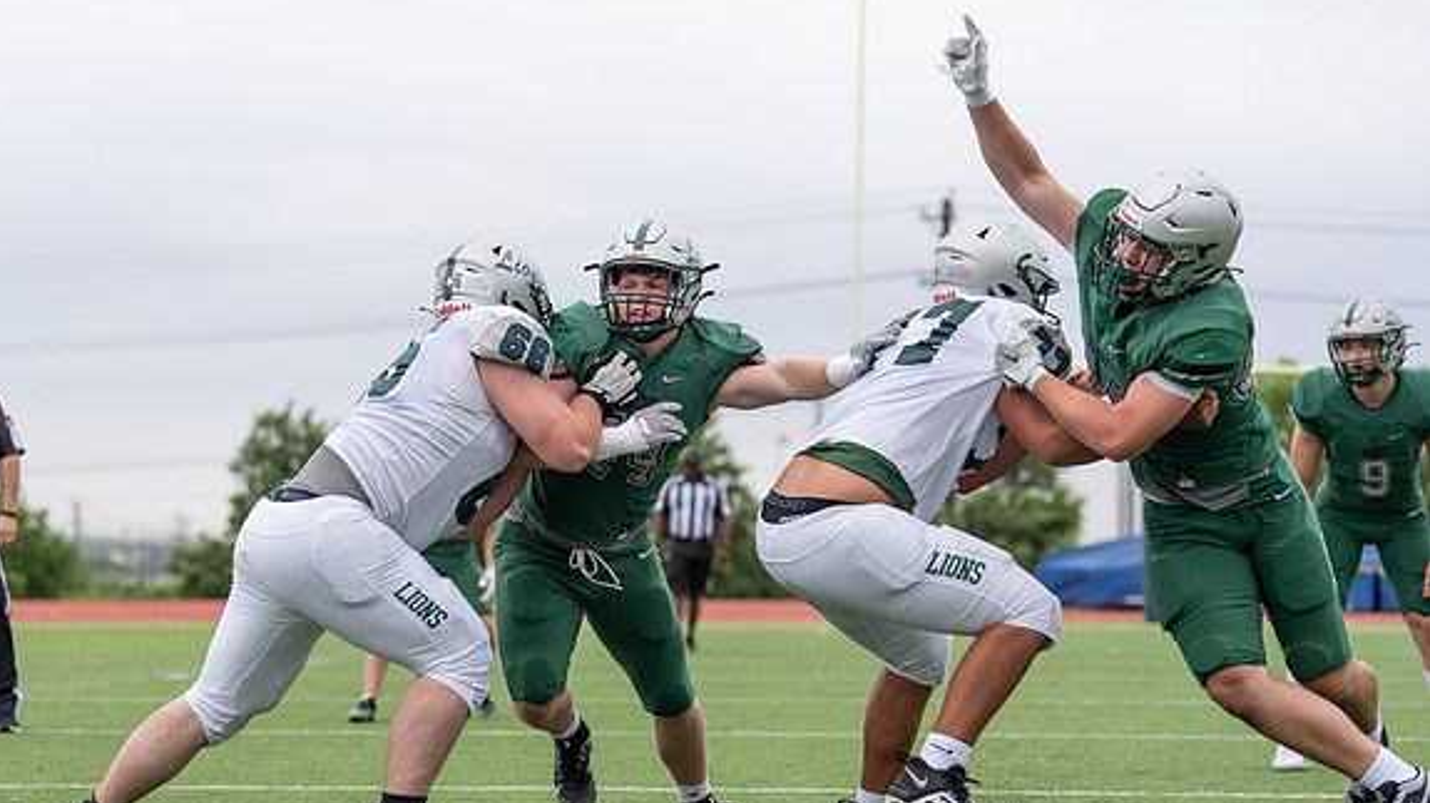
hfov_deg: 19.3
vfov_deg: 10.9
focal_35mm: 111
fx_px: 4208
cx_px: 618
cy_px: 528
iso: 250
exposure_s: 1/1250
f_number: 2.8
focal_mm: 93
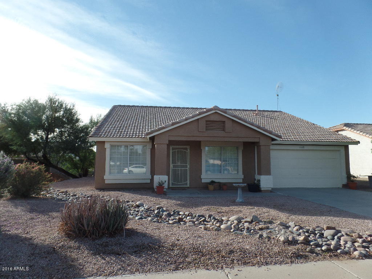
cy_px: 140
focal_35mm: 23
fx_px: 247
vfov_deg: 58.9
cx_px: 186
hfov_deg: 73.9
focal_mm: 4.1
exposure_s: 1/750
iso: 80
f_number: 3.2
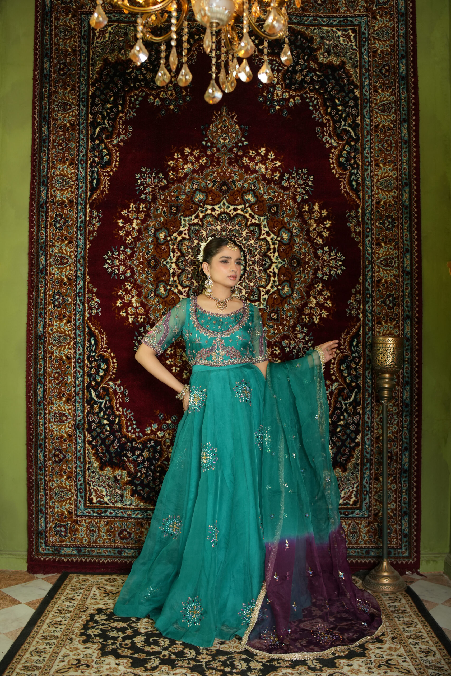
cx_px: 226
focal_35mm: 35
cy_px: 338
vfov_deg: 54.4
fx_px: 658
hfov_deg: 37.9
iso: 640
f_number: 3.2
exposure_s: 1/200
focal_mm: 35
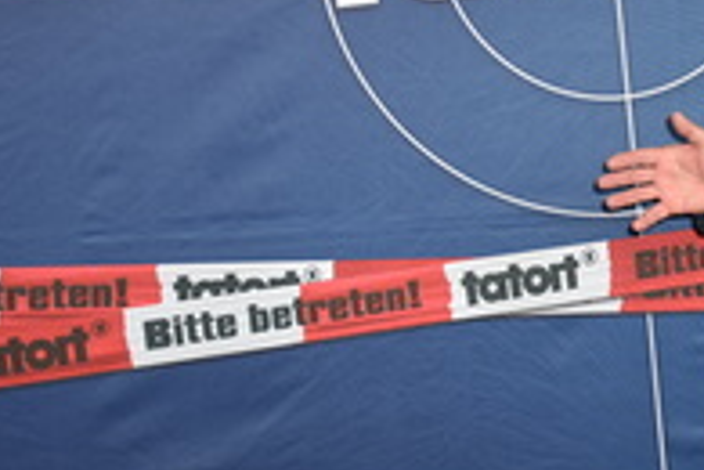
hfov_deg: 18.1
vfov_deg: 12.3
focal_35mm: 111
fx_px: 2170
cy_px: 141
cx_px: 650
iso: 320
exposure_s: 1/160
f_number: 4.5
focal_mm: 32
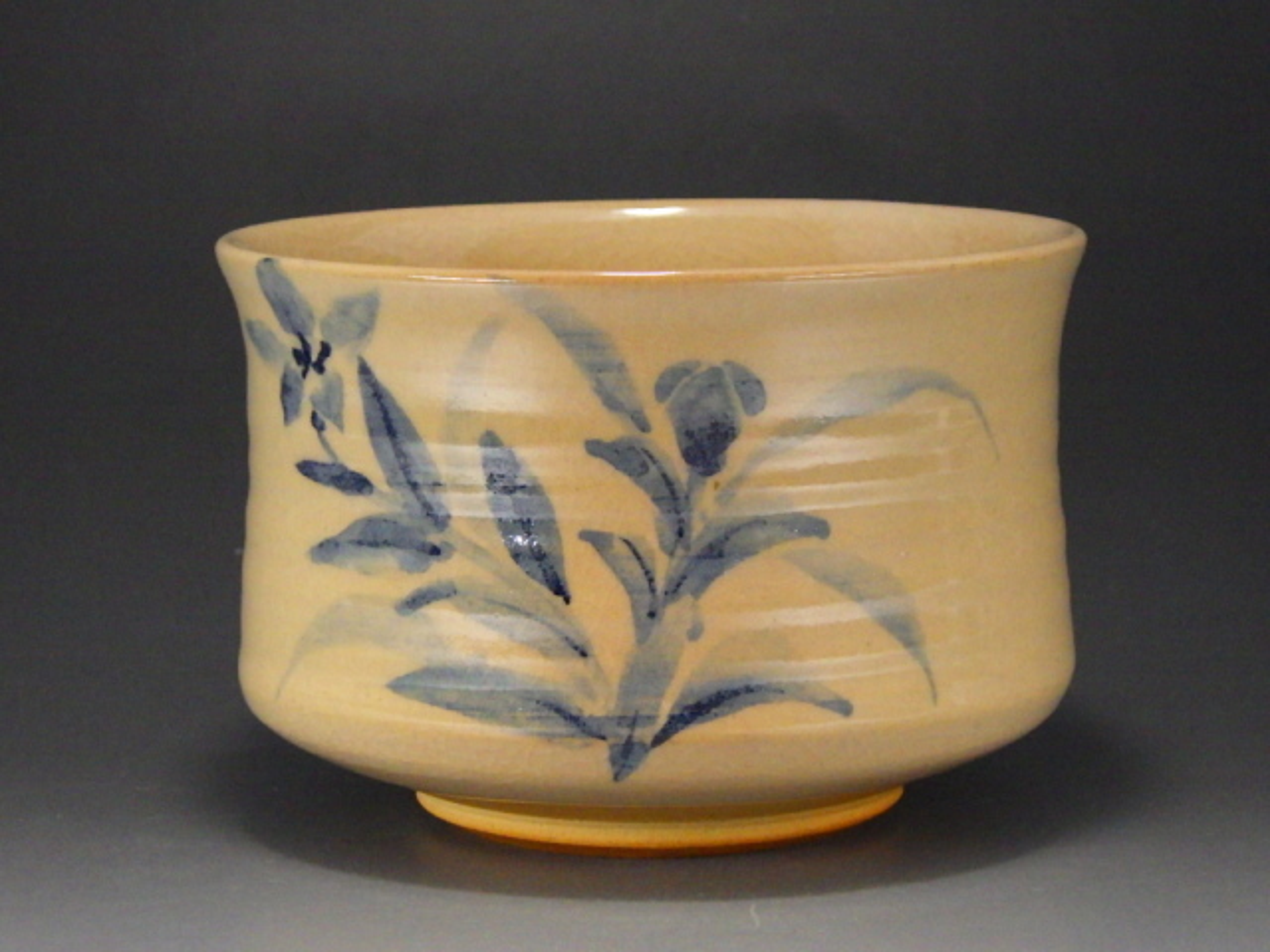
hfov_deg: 17.1
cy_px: 476
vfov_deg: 12.9
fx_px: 4219
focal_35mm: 115
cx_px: 635
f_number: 5.2
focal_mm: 20.6
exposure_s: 1/30
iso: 400
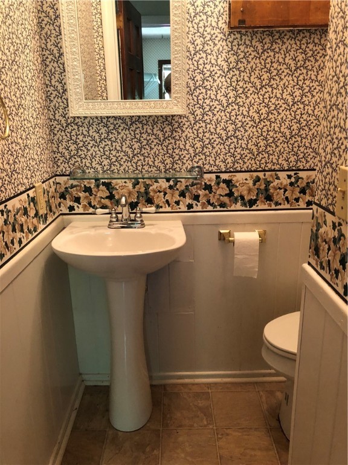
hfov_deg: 49.7
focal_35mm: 28
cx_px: 174
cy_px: 232
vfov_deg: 63.4
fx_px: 375
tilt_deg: -17.1
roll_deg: +3.6
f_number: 1.8
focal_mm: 3.99
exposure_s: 1/11
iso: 100
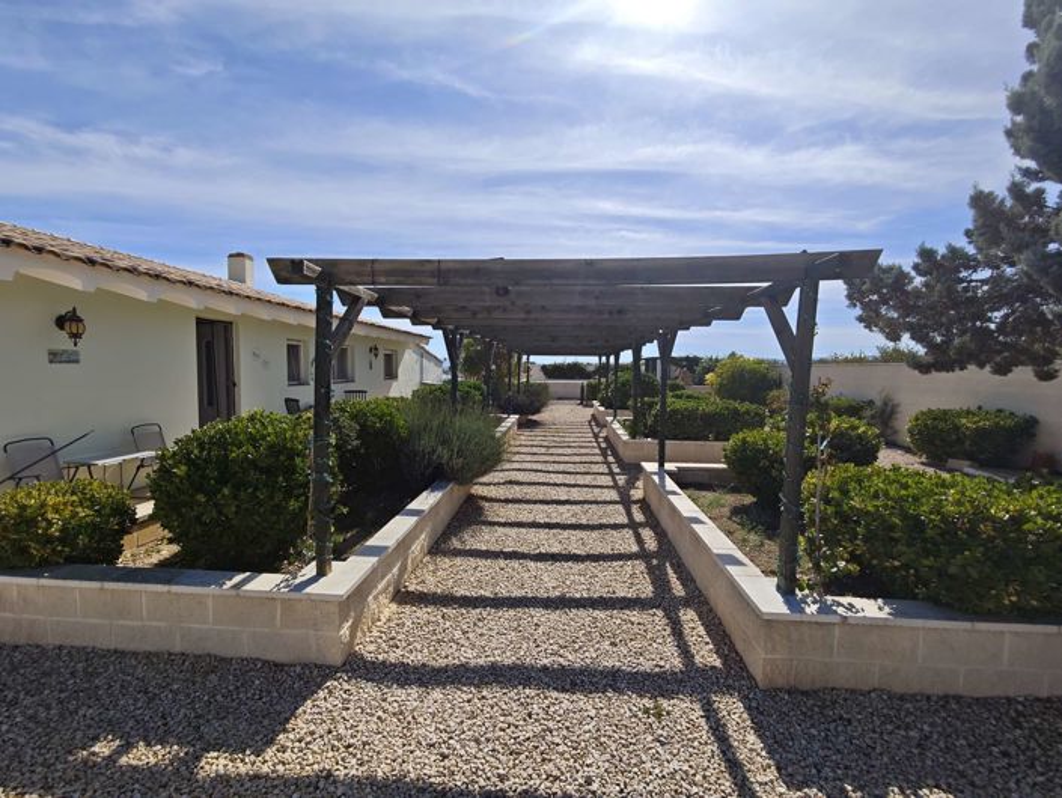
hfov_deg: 102.0
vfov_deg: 85.8
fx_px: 430
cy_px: 399
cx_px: 531
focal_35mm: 14
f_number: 2.2
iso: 50
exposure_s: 1/1208
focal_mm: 2.16
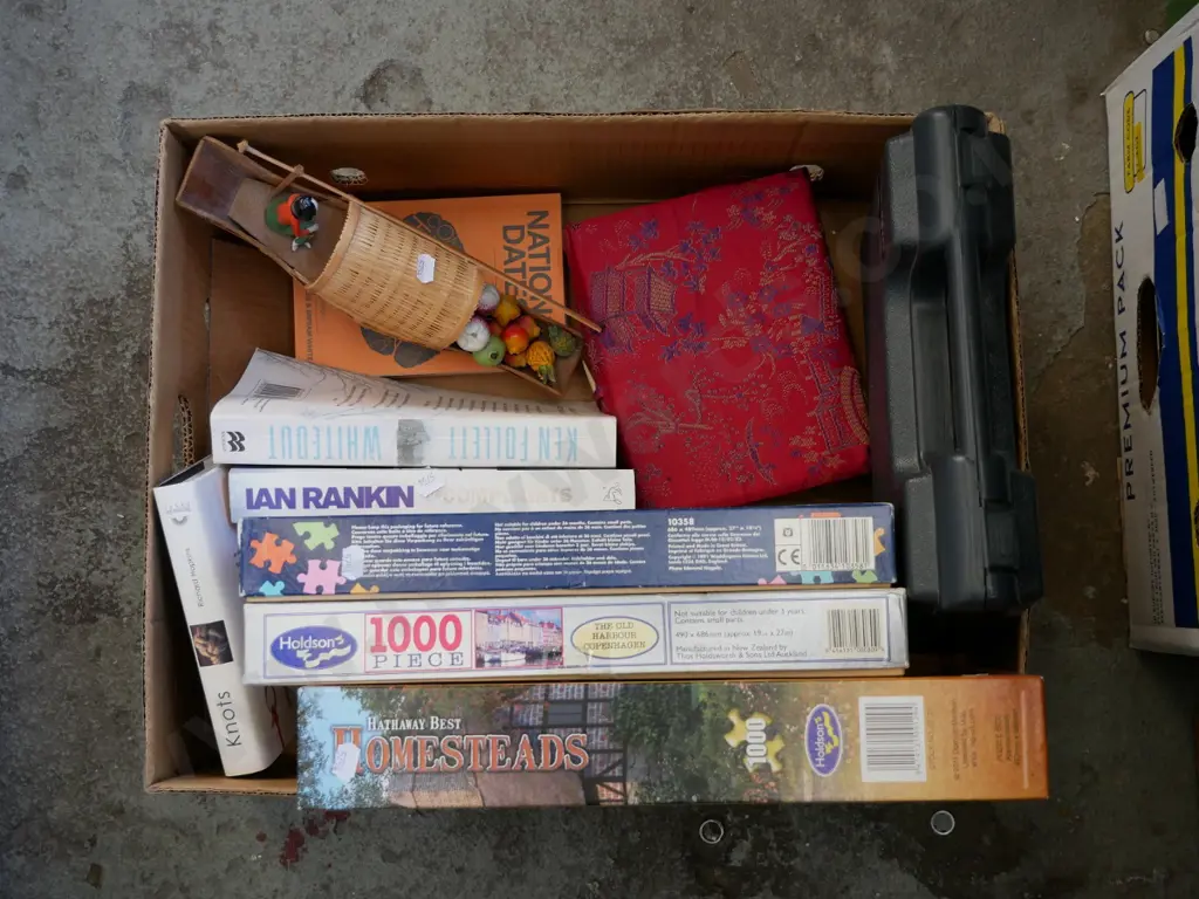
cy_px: 450
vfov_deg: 36.0
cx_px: 600
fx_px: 1385
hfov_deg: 46.8
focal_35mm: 40
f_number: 4.1
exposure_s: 1/60
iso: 500
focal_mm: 20
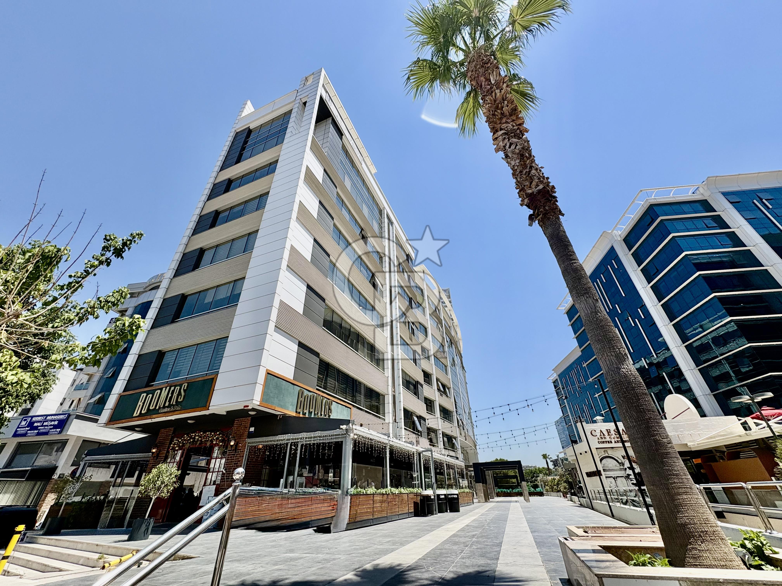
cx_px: 391
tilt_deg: +33.5
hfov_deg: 102.1
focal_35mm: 14
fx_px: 316
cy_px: 293
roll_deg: +2.9
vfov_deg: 85.7
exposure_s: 1/2083
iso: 50
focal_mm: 2.22
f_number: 2.2
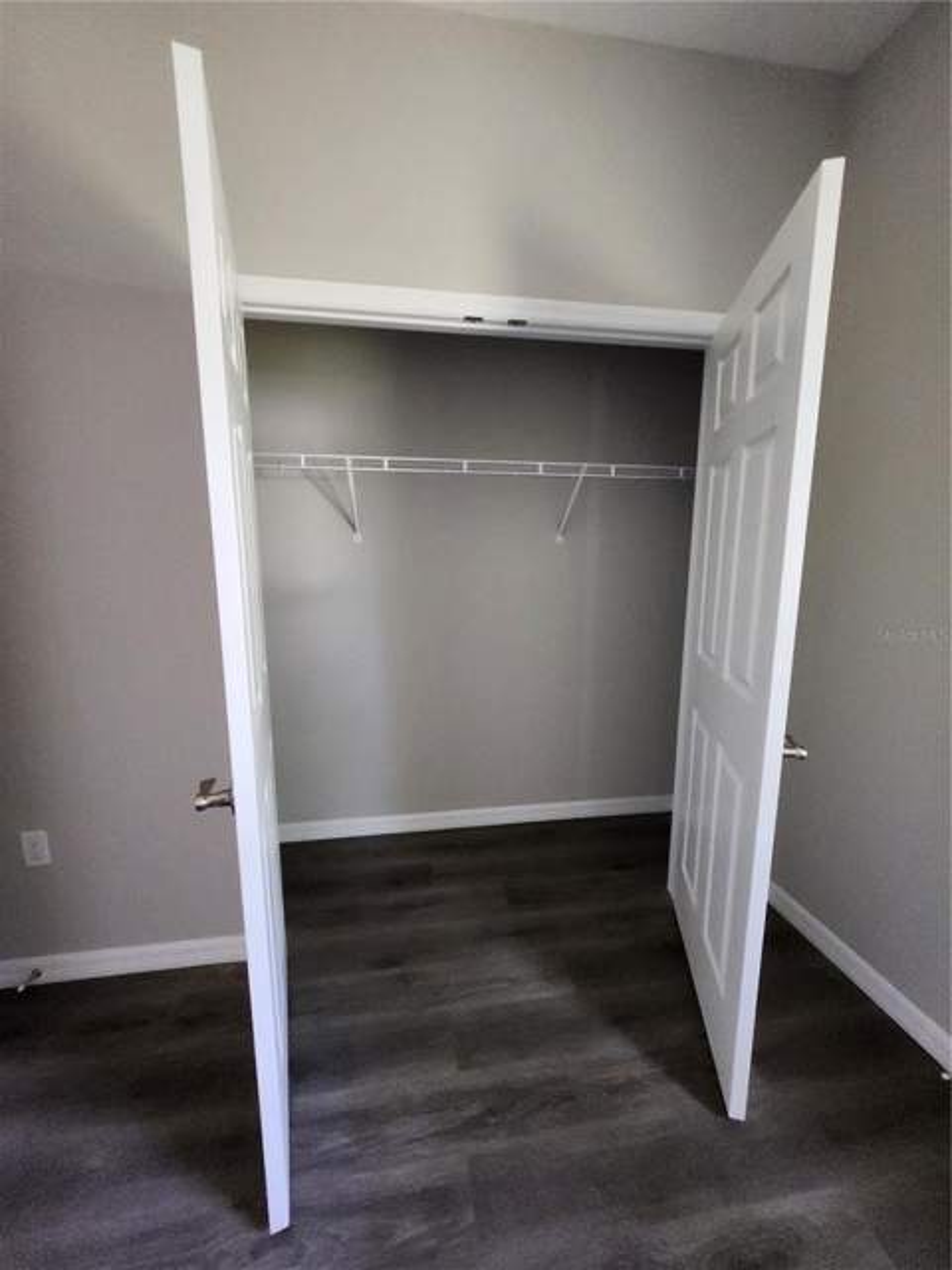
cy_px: 635
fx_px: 477
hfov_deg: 89.9
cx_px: 476
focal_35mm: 13
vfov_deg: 106.2
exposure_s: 1/24
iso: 800
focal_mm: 1.74
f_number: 2.2
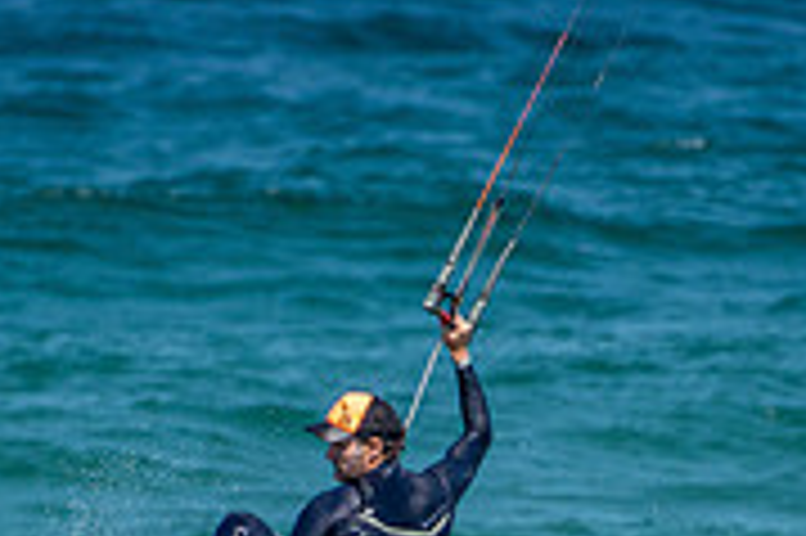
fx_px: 36236
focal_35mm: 1620
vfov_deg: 0.8
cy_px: 736
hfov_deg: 1.3
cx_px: 396
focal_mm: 500
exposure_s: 1/2500
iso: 280
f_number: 5.6
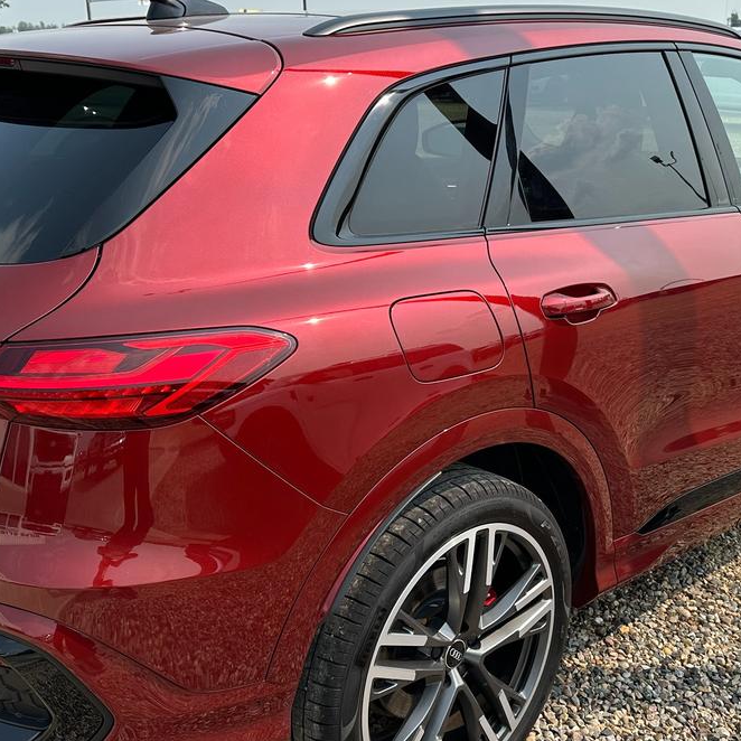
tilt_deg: -18.0
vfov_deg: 40.9
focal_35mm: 41
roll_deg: +0.3
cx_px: 406
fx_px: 993
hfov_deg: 40.9
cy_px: 384
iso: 80
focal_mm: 6.86
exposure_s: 1/2660
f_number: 1.78
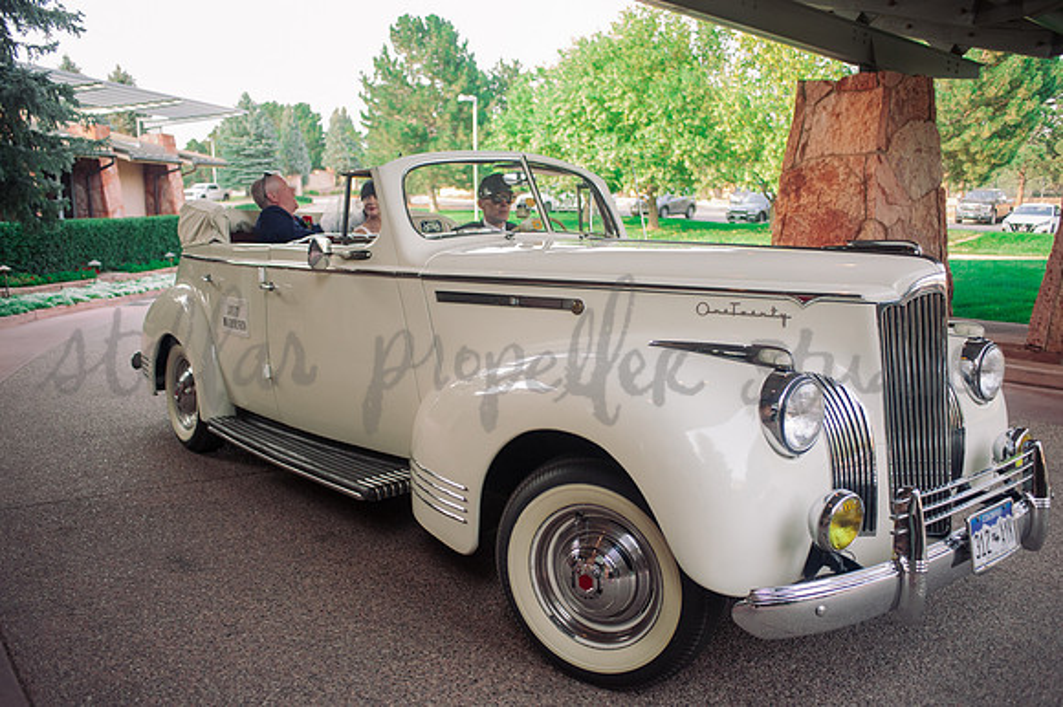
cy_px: 354
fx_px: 869
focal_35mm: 29
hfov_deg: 62.9
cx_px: 532
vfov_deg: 44.3
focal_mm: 28
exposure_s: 1/500
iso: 1000
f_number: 2.8
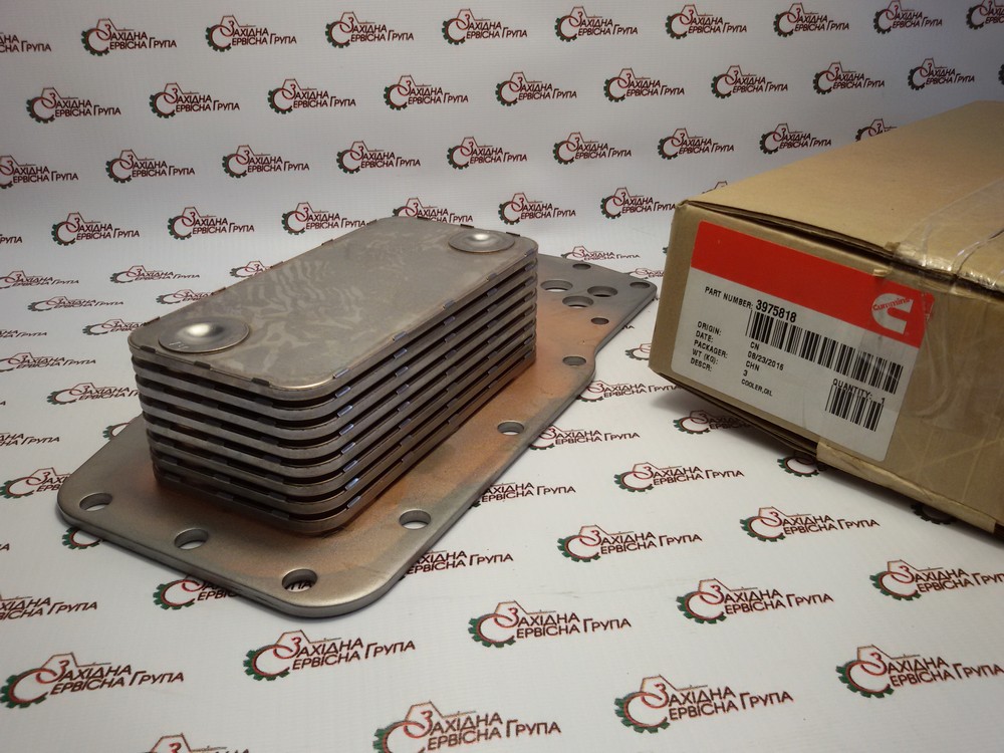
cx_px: 502
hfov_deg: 58.4
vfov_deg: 45.4
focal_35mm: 31
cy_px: 376
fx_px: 899
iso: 40
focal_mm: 2.93
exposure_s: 1/100
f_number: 2.4
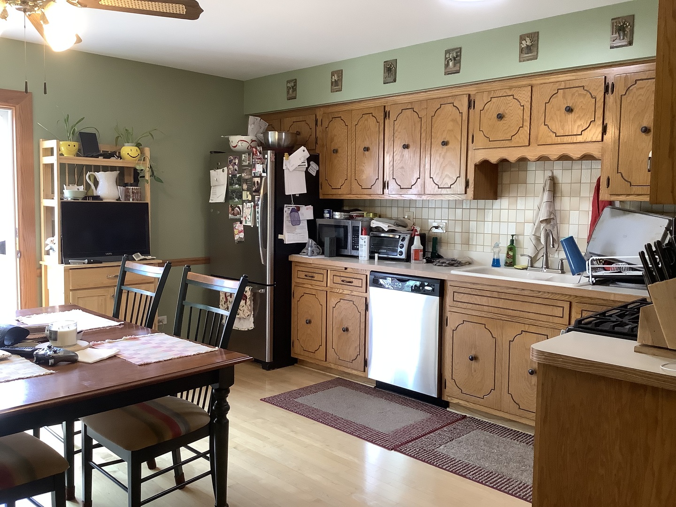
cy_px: 254
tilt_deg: -5.9
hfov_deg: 58.4
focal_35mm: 31
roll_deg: -0.5
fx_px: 605
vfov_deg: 45.4
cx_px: 338
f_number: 2.4
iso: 160
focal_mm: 3.3
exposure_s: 1/60
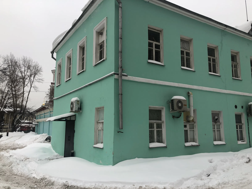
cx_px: 126
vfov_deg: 49.7
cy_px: 94
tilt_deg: +9.7
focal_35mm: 28
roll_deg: -1.5
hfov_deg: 63.4
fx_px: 204
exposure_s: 1/156
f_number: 1.8
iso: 20
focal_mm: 4
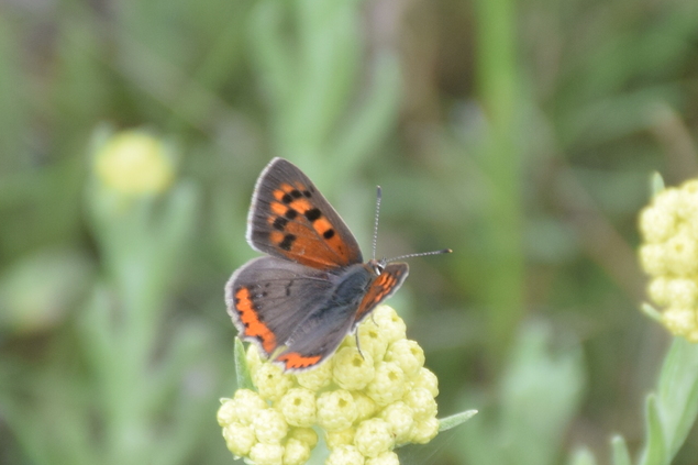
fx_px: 6164
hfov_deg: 6.5
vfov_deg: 4.3
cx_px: 360
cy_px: 276
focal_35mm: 318
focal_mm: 140
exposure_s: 1/200
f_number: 7.1
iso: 320
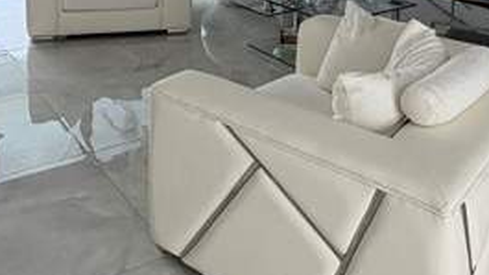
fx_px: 596
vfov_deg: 22.2
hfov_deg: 43.8
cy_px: -118
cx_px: 155
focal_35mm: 46
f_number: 2.2
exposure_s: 1/120
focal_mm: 2.22
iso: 160
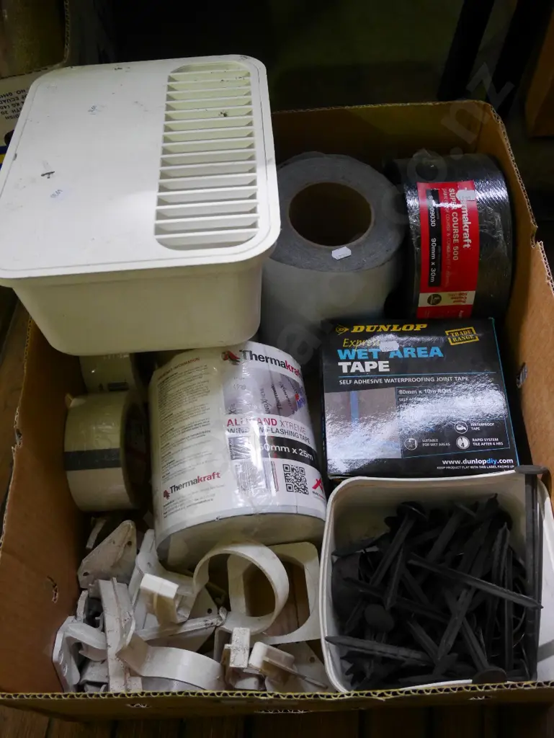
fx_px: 682
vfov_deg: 56.8
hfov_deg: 44.2
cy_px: 369
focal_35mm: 32
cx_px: 277
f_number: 4
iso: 3200
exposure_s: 1/30
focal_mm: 16
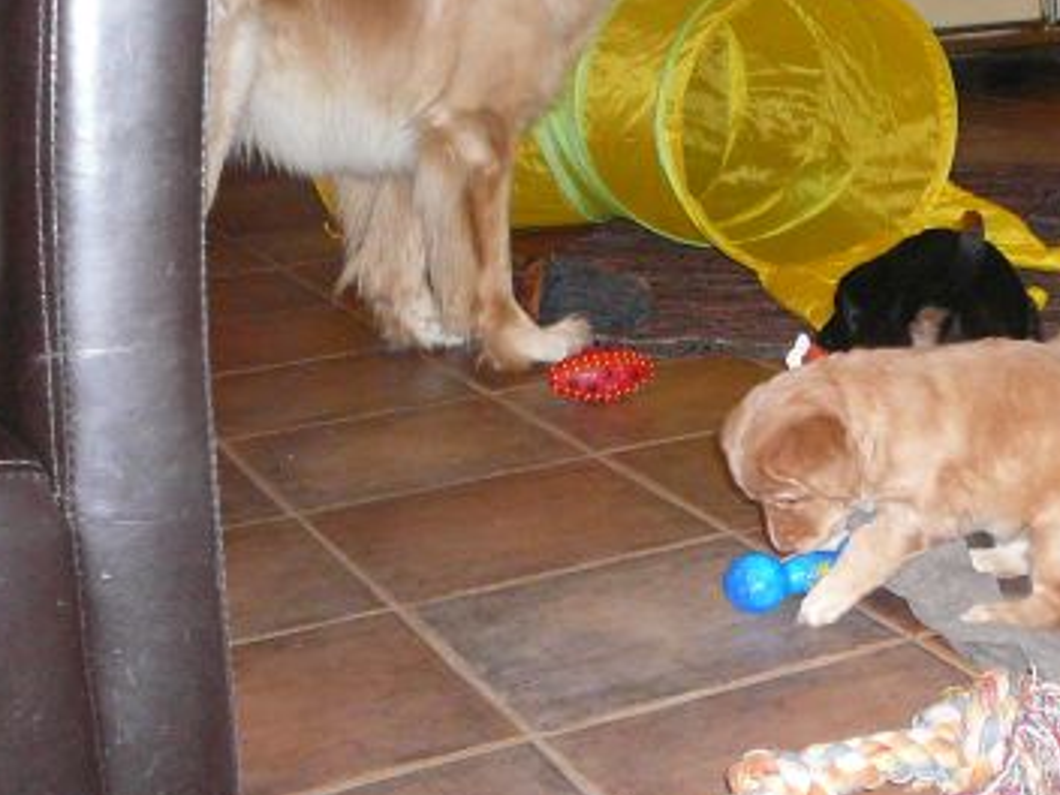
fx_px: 2113
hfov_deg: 27.5
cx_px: 876
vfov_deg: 21.2
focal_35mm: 69
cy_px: 214
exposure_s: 1/30
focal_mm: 5.6
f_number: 3
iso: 400
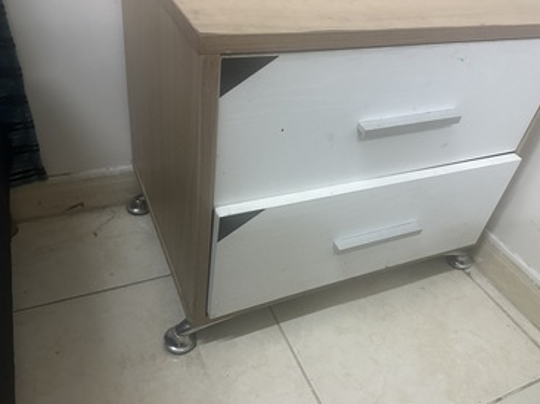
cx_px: 300
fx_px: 468
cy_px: 192
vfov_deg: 46.7
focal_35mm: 30
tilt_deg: -33.7
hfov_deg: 59.8
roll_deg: -11.0
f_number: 1.78
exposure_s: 1/60
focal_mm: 6.86
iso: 500
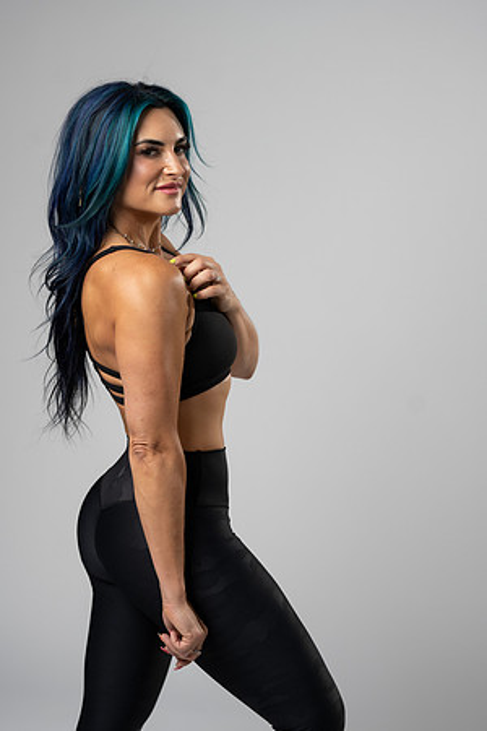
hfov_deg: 16.1
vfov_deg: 23.9
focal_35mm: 85
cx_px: 244
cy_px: 366
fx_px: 1725
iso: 200
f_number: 3.2
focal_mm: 85
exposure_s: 1/160
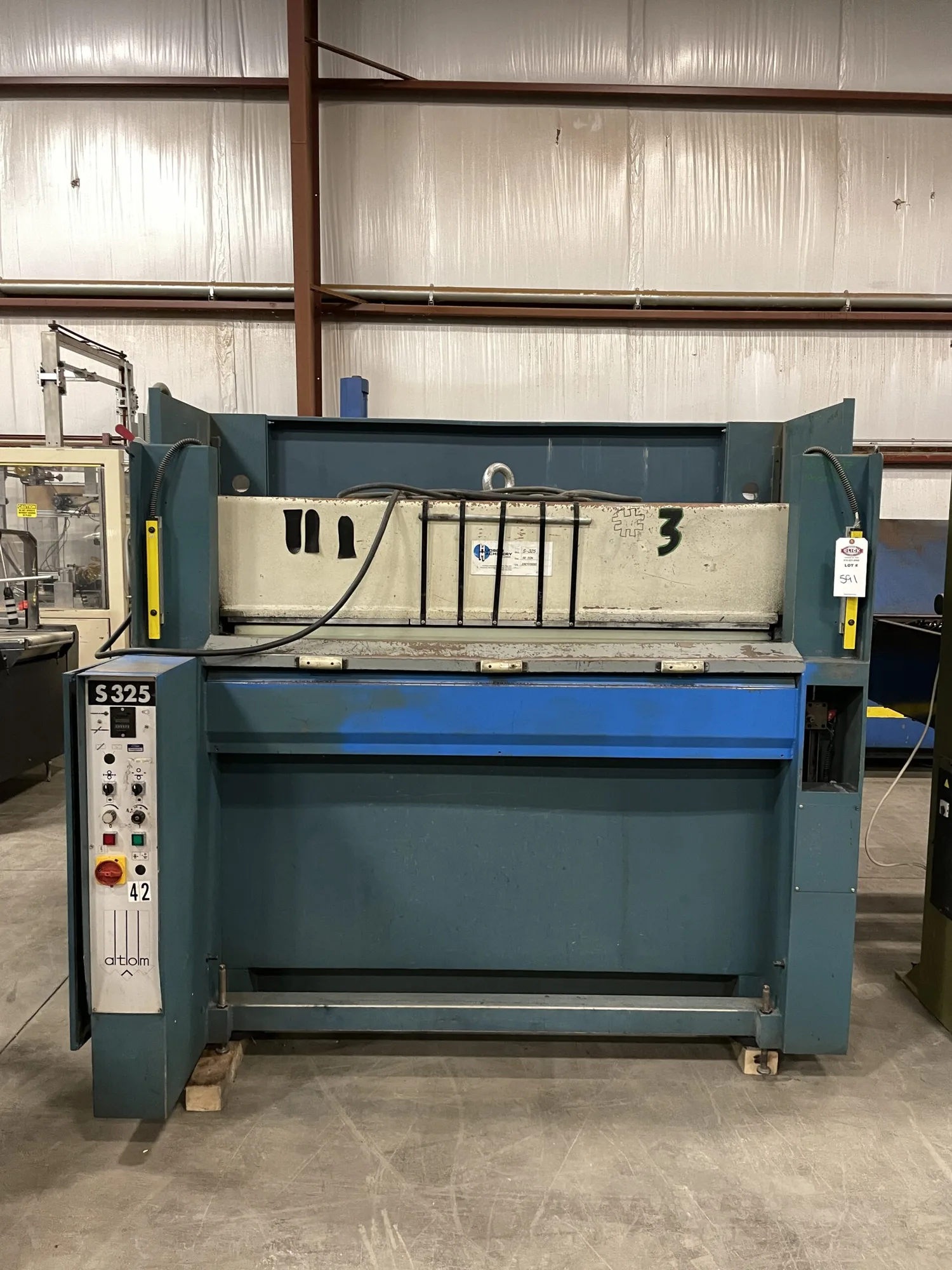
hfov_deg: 53.1
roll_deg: -0.7
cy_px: 635
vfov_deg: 67.3
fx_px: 953
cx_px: 476
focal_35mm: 26
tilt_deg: -6.4
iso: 640
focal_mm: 4.2
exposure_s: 1/40
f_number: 1.6
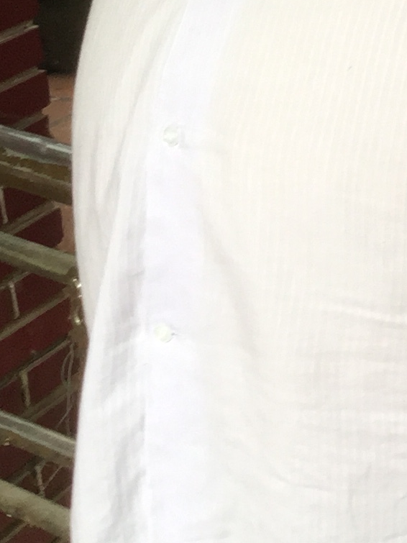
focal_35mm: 134
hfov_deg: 10.1
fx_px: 2101
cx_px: 857
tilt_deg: -11.1
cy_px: -50
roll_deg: -0.8
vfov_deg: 14.4
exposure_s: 1/40
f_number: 2.4
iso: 32
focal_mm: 3.3
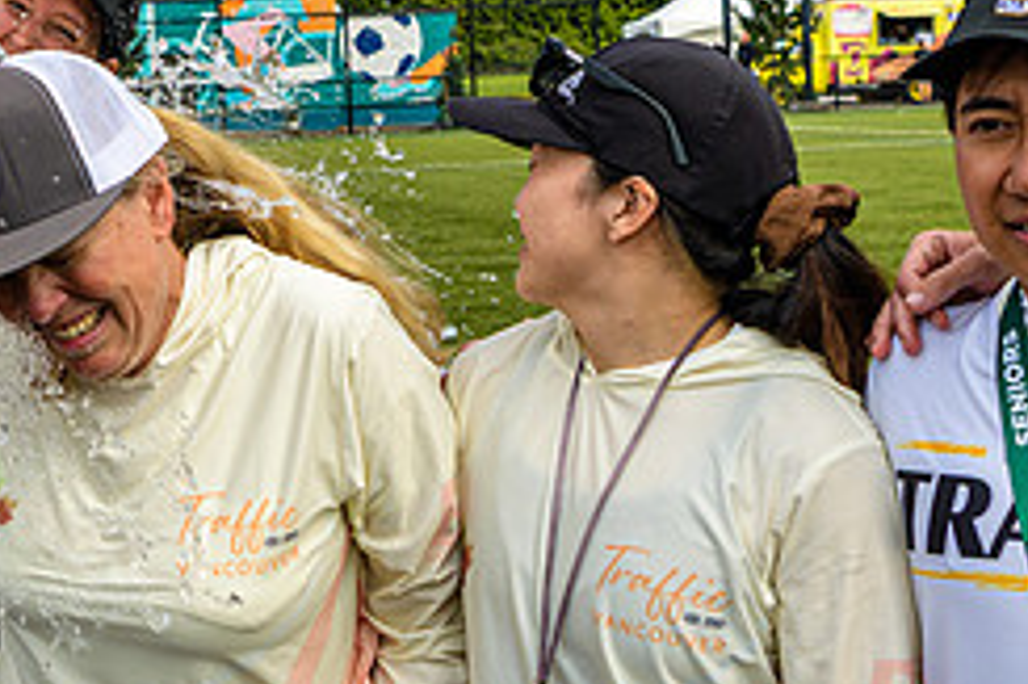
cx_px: -115
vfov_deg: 14.2
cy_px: 133
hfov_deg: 20.2
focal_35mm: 96
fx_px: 2739
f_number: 5.6
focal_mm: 24
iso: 125
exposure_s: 1/800
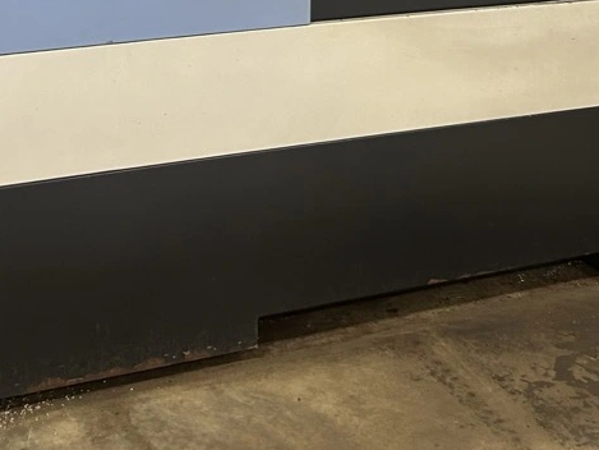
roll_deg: -0.3
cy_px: -159
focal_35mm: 71
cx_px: 243
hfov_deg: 27.3
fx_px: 1229
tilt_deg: -5.8
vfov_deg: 19.0
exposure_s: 1/60
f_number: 1.5
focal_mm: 5.7
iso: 125
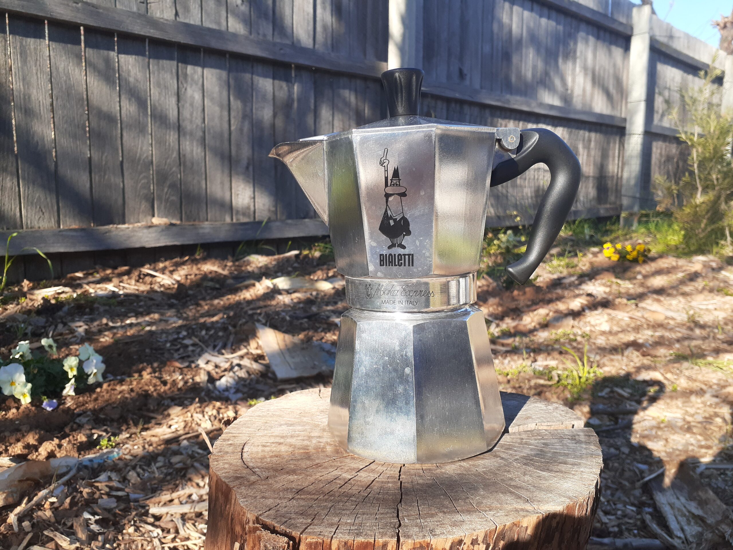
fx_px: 572
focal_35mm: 27
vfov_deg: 51.4
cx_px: 366
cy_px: 275
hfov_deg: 65.3
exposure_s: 1/400
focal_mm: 3.6
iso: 40
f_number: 1.9
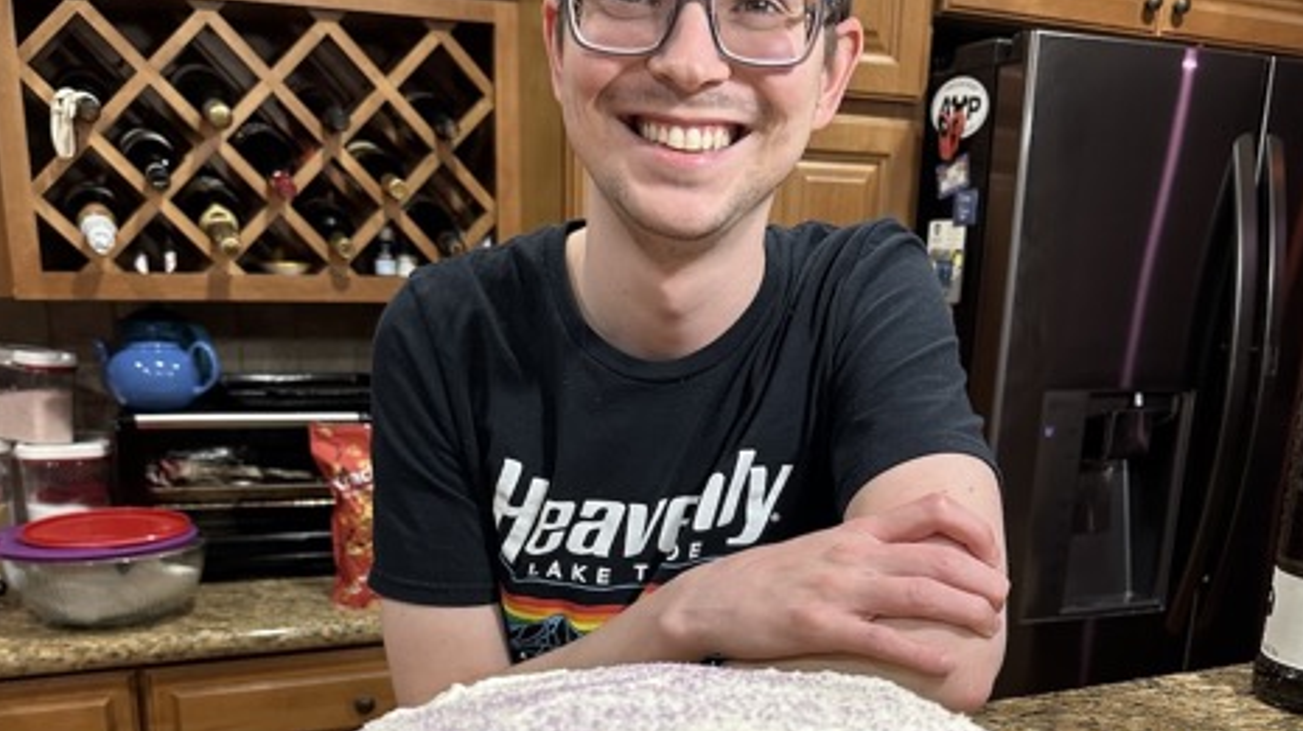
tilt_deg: -15.7
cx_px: 653
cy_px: 639
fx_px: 1243
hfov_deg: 55.3
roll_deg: -1.7
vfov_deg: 31.5
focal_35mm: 36
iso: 160
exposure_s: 1/60
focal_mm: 6.86
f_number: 1.78
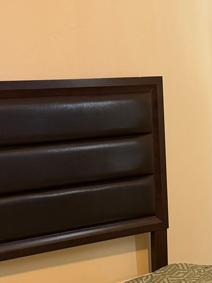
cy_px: 196
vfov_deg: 18.8
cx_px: 242
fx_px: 850
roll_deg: +3.2
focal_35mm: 104
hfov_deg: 13.9
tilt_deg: -7.6
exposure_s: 1/60
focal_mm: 6.76
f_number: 1.78
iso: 200
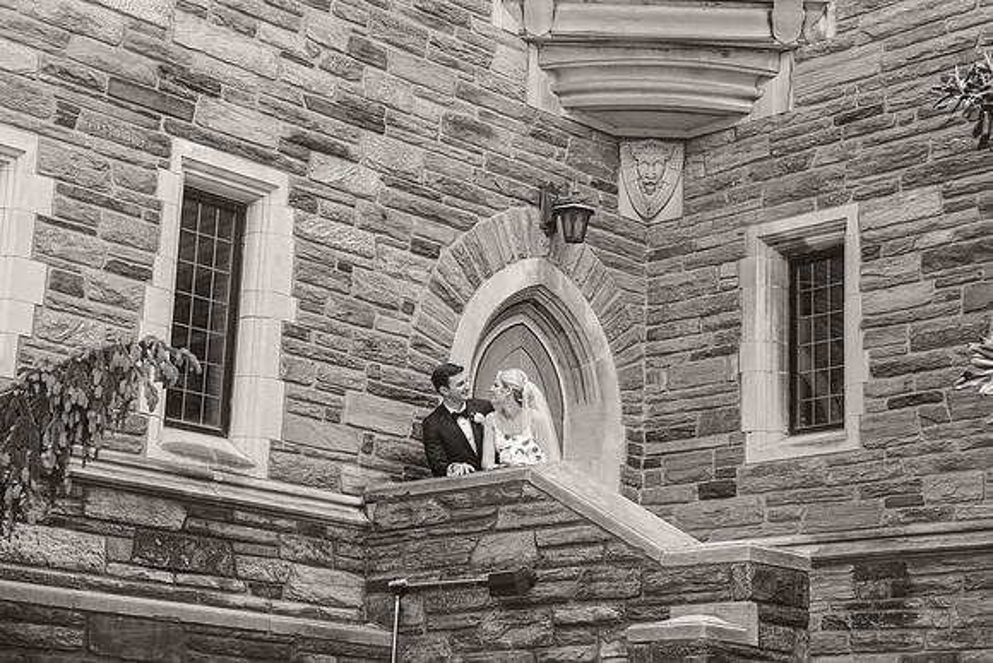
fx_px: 1931
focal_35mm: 70
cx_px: 496
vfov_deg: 19.5
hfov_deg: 28.8
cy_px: 332
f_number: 5.6
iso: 800
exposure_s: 1/500
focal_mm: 70
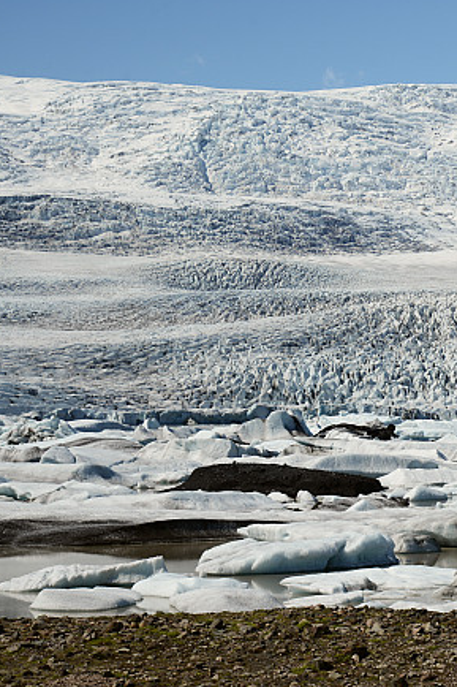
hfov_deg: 11.1
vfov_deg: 17.1
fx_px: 2287
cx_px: 587
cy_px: 362
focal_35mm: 120
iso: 100
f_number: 8
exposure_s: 1/750
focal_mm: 65
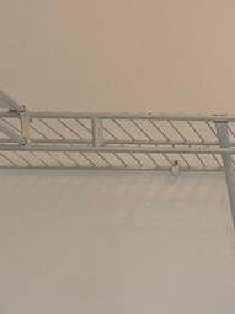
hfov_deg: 11.8
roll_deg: -0.2
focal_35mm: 113
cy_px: 611
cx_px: 454
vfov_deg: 14.6
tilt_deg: -9.8
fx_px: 1024
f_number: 1.78
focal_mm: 6.76
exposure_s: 1/120
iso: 80
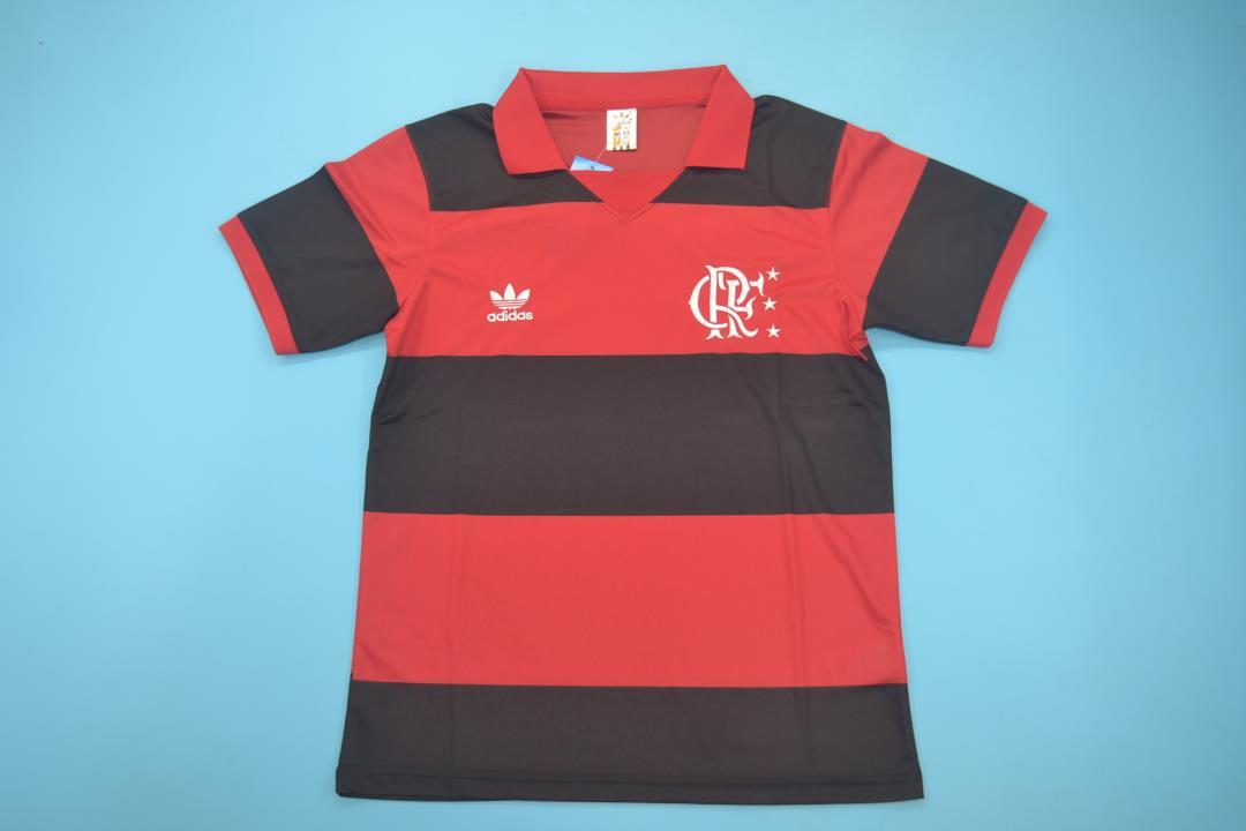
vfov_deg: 40.0
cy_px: 416
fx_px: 1142
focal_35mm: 33
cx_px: 623
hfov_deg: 57.2
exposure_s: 1/80
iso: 200
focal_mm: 22
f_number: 3.8
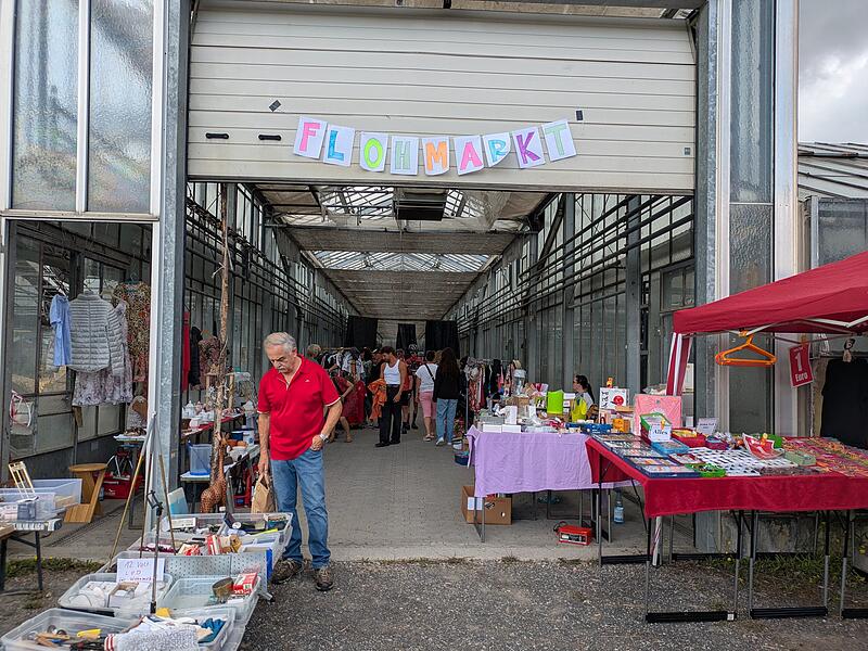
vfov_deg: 54.9
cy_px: 326
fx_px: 627
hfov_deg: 69.4
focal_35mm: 25
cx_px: 434
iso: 46
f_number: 1.89
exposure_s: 1/799
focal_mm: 5.43
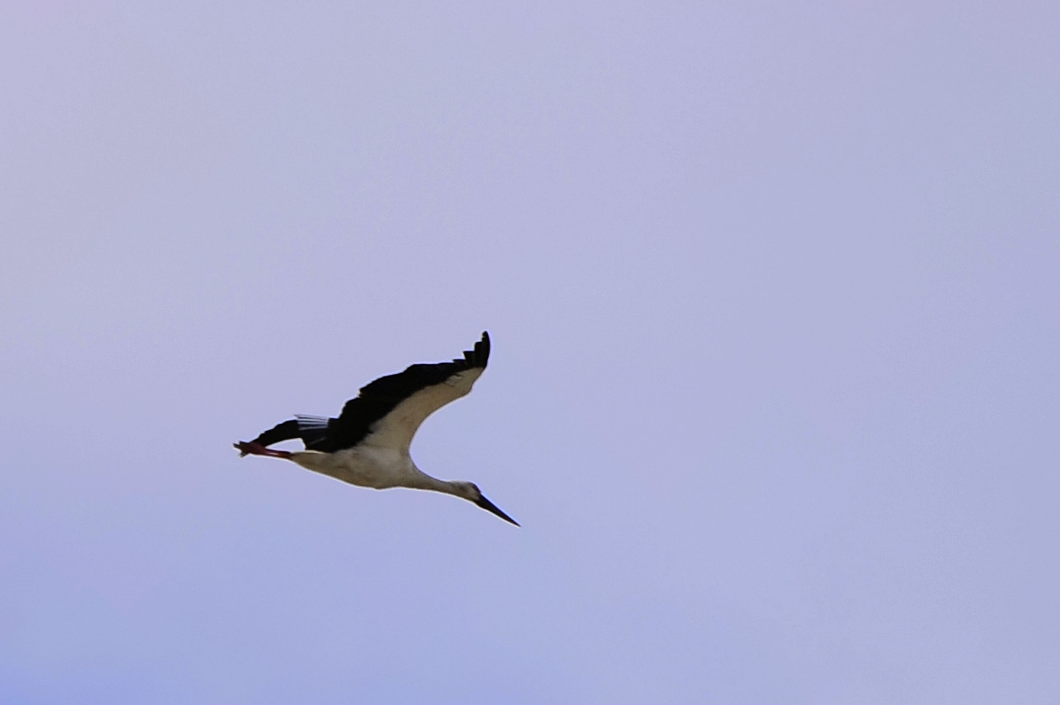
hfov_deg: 3.4
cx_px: 530
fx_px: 17655
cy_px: 352
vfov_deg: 2.3
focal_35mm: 600
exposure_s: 1/1250
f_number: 7.1
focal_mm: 600
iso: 200
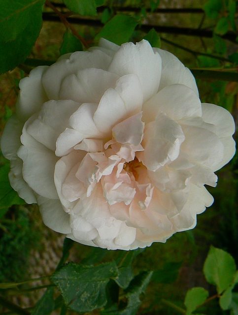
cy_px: 158
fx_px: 457
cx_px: 119
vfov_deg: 38.1
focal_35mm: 50
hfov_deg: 29.2
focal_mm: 6.8
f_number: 5.6
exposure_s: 1/125
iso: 80
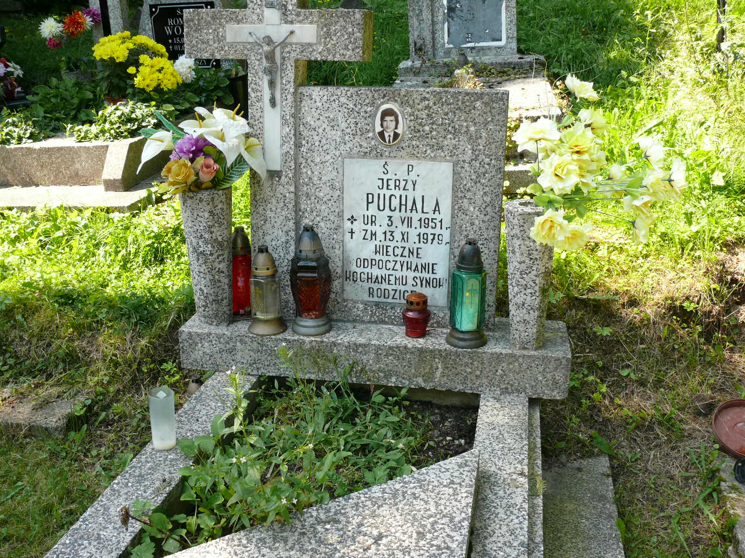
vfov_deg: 40.7
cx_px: 372
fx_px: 753
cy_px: 279
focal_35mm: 35
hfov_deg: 52.6
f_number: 4
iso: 100
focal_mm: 7.4
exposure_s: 1/125
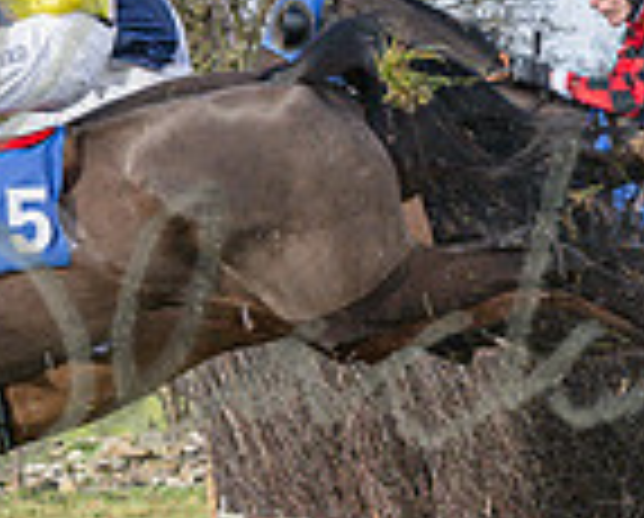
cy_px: 545
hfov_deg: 8.5
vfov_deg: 6.8
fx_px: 4335
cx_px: 287
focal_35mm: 227
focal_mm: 35
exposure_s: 1/1600
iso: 400
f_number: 4
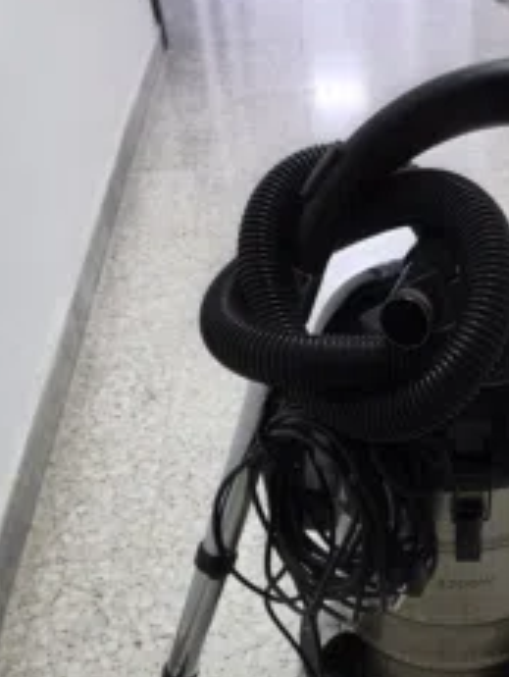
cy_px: 568
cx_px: 403
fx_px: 783
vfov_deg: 43.9
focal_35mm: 40
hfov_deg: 35.0
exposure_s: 1/100
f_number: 1.7
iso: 160
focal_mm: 6.3
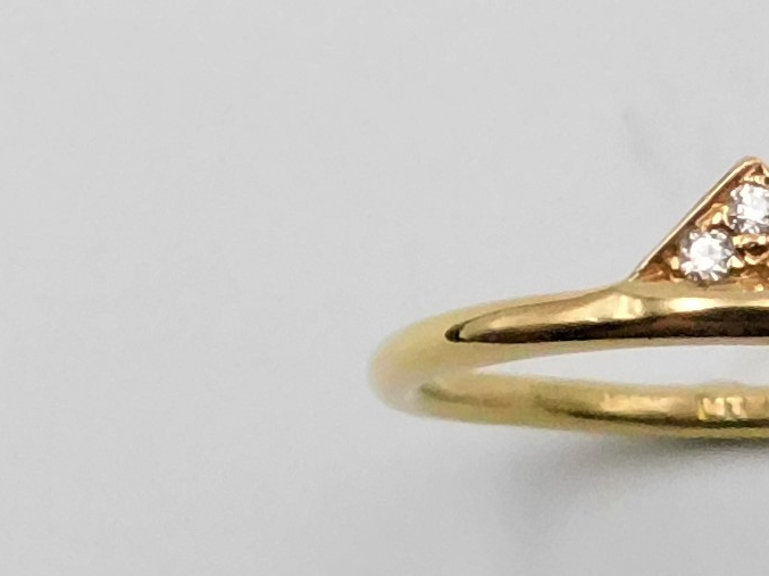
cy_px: 319
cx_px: 726
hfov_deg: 36.6
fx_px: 1066
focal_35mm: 48
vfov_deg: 30.2
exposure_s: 1/1250
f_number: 3
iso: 400
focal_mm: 4
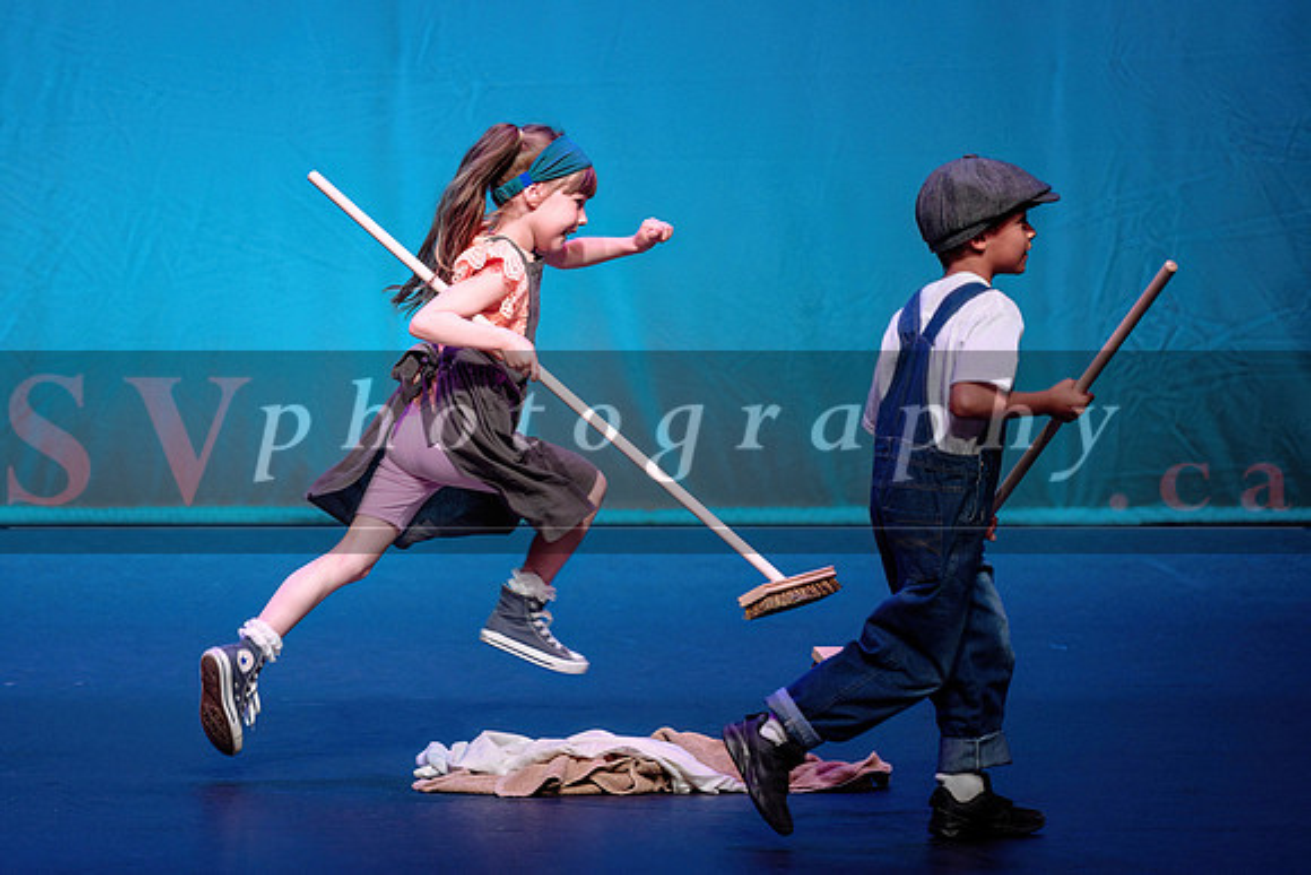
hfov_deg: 7.4
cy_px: 329
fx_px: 10119
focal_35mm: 278
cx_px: 400
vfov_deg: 4.9
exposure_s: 1/400
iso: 1250
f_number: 2.8
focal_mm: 200
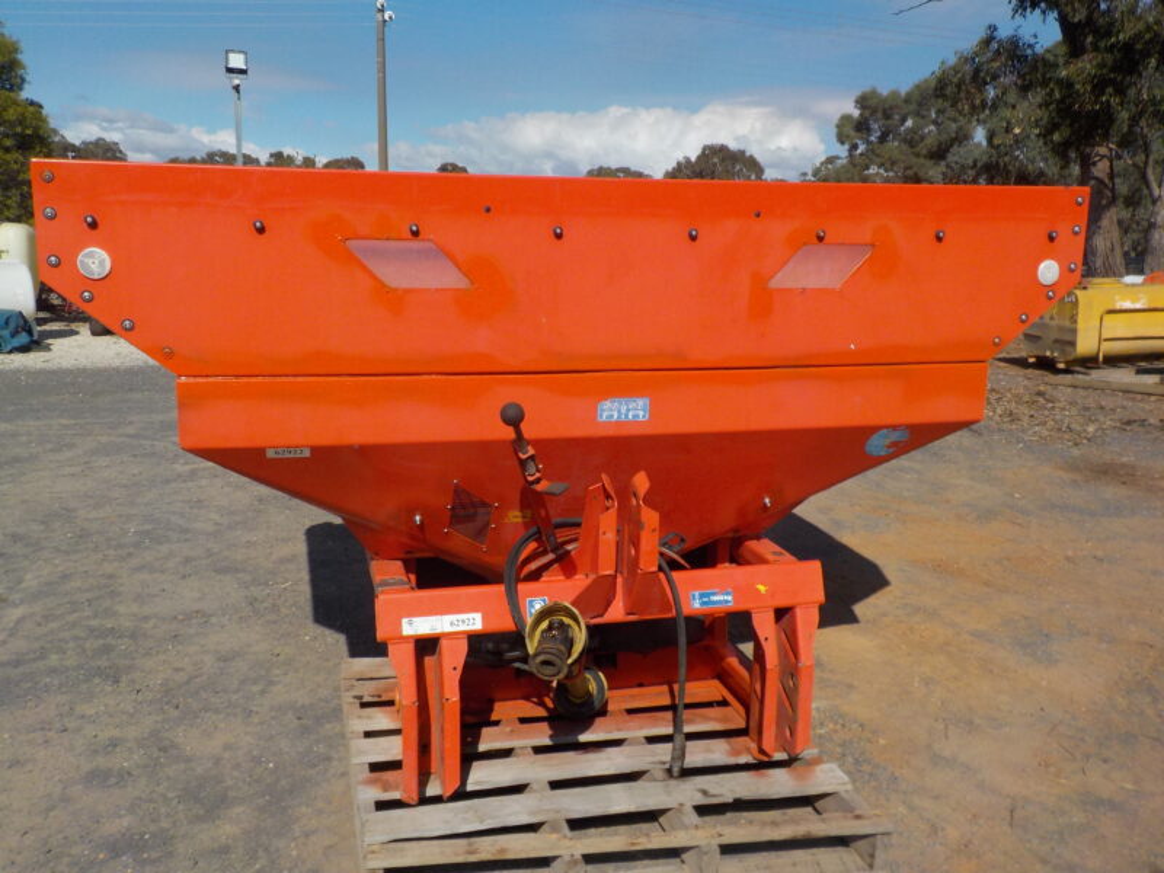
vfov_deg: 46.8
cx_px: 582
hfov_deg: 60.0
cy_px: 436
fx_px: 1009
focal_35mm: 30
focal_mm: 4.1
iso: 125
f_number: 6.6
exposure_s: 1/640
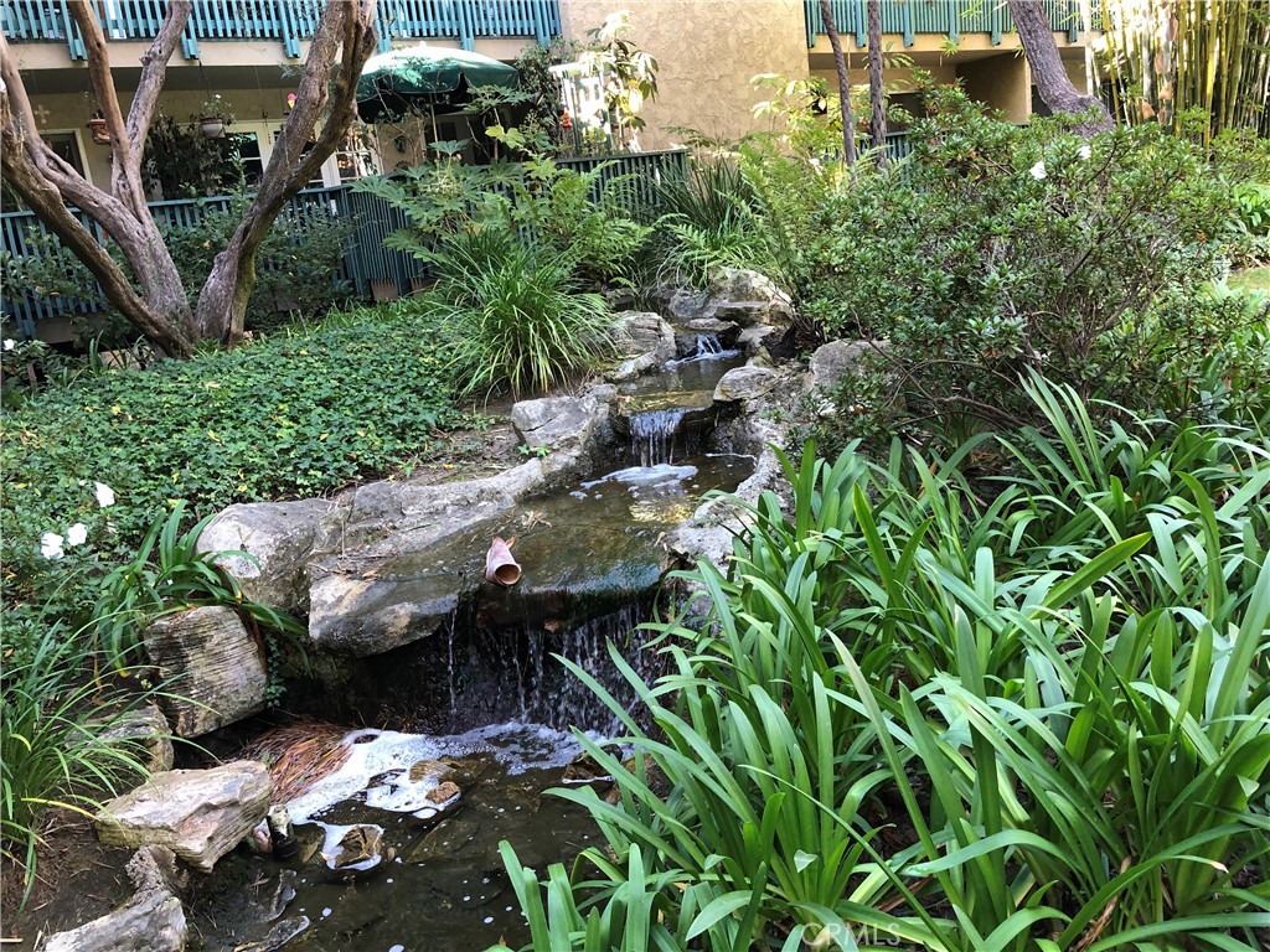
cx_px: 635
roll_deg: +5.3
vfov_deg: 49.7
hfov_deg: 63.4
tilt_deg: -11.4
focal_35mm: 28
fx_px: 1027
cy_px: 476
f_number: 1.8
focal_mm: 4
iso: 32
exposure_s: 1/30
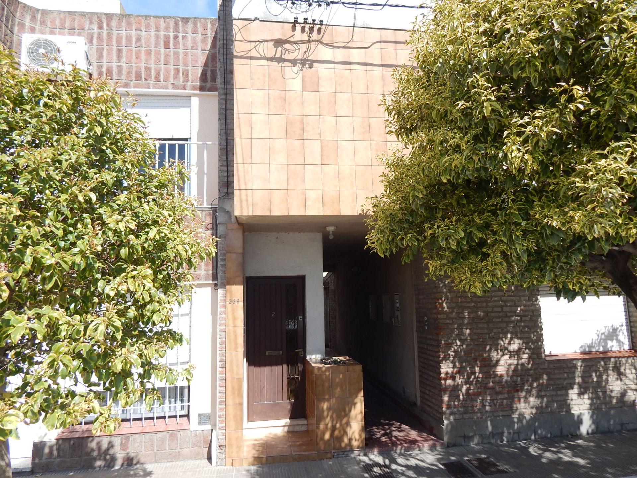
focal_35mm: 22
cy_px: 239
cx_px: 318
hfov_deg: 76.4
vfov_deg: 61.1
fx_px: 405
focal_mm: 4
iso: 125
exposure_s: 1/1250
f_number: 3
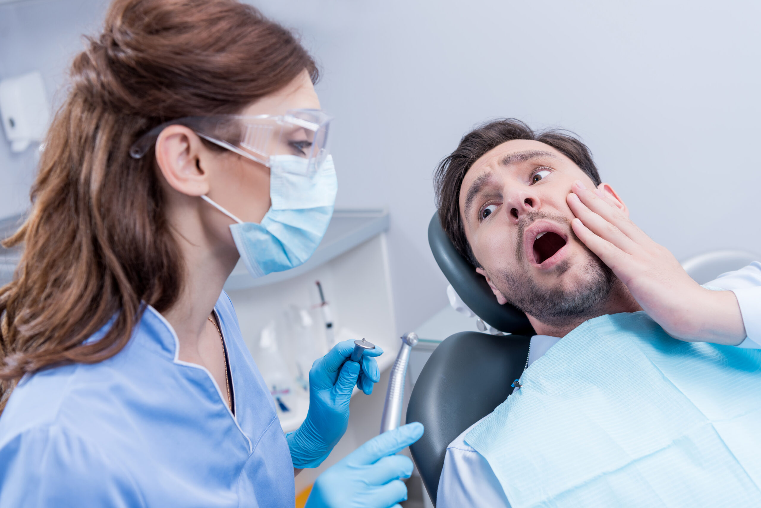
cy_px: 254
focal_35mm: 42
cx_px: 380
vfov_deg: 31.9
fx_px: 888
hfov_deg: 46.4
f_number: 4
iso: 200
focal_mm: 42
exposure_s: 1/125
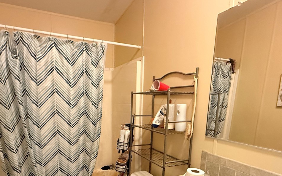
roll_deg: -0.6
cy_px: 142
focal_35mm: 25
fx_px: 192
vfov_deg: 46.5
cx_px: 128
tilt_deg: -11.6
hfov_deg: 72.4
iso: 800
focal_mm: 2.22
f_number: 2.2
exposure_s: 1/60
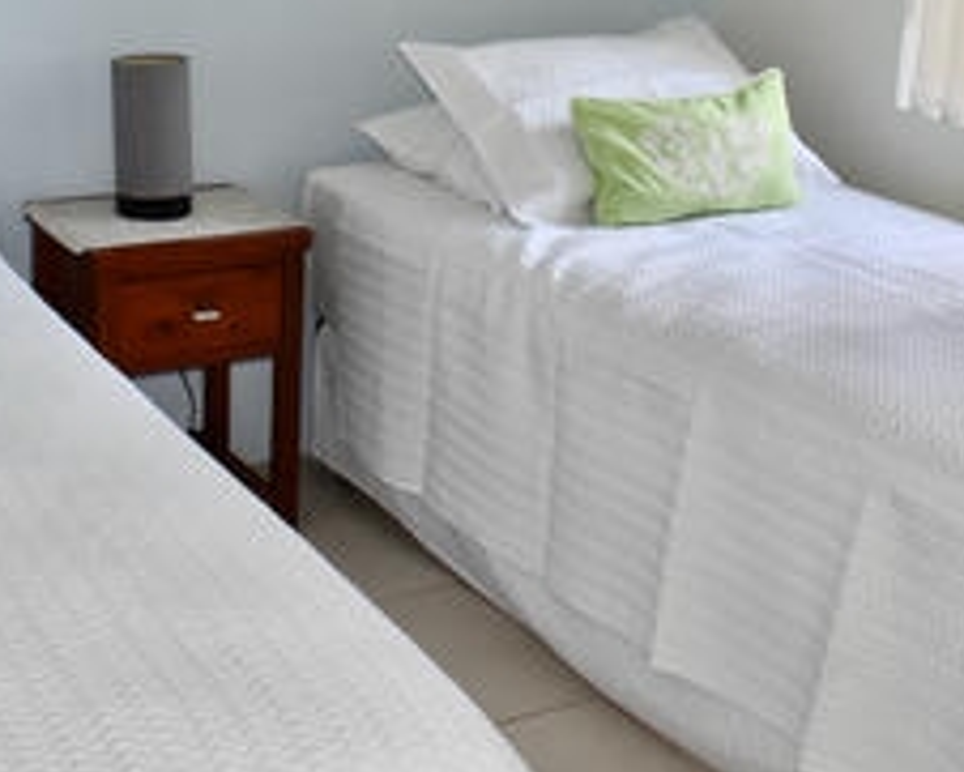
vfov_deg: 23.8
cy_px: 147
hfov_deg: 30.0
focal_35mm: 63
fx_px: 1798
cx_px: 459
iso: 900
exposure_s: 1/200
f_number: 4.5
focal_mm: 18
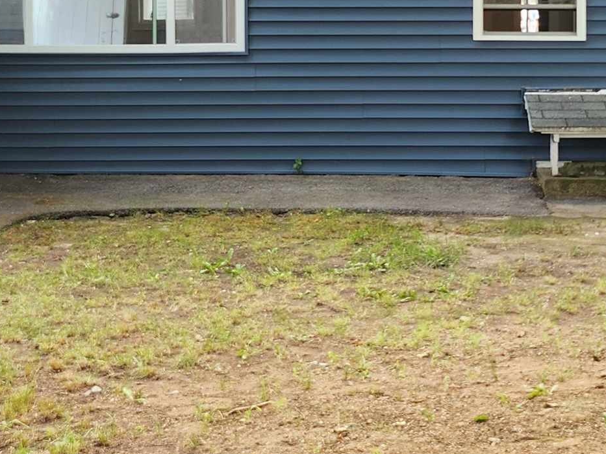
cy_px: -14
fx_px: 1383
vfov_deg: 18.1
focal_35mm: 79
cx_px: 366
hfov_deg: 24.7
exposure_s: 1/180
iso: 50
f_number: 1.8
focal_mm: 5
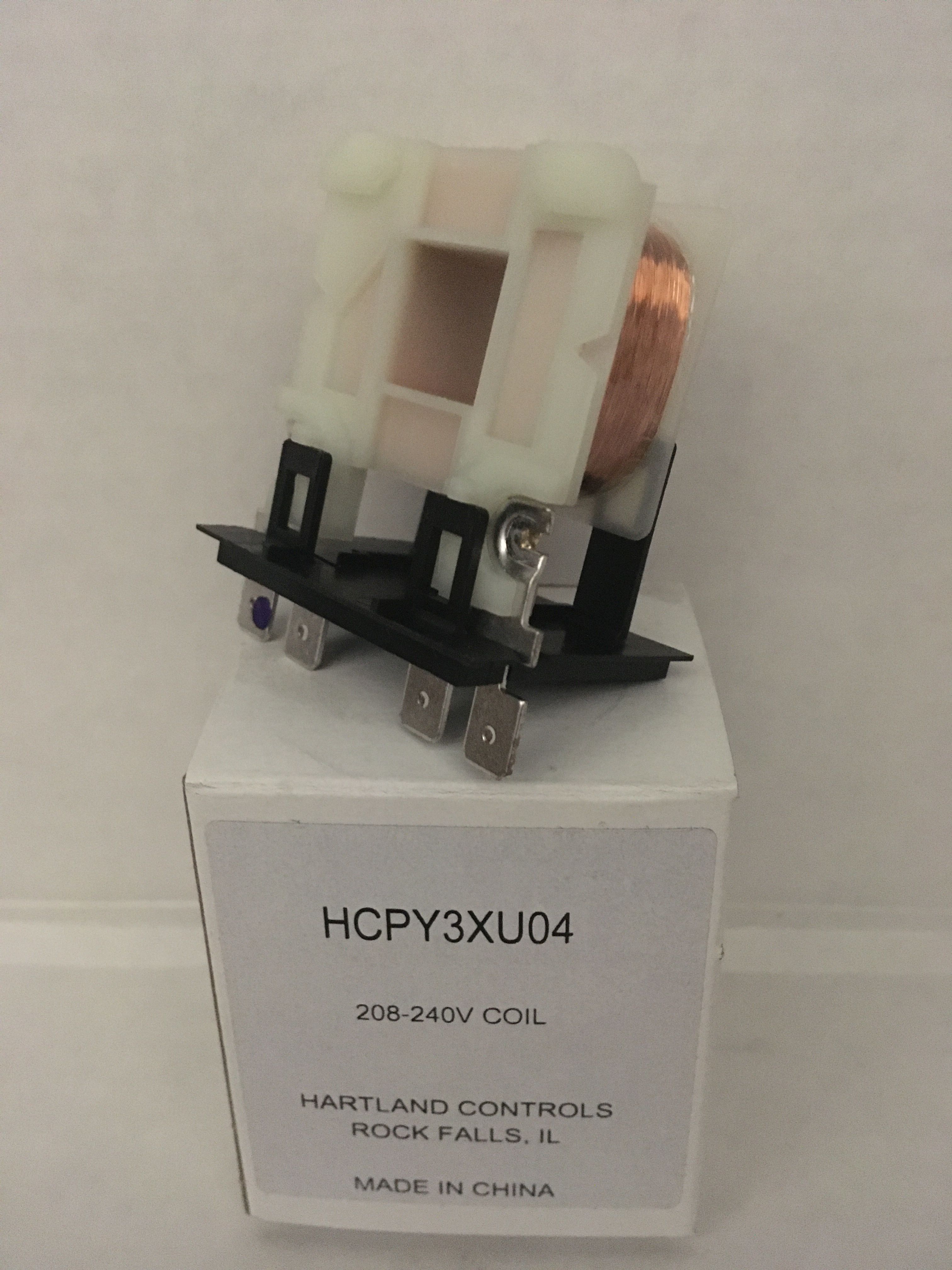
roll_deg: +3.6
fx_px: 1063
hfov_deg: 48.2
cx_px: 476
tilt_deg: -25.9
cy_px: 635
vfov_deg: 61.7
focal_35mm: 29
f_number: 2.2
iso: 640
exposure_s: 1/15
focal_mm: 4.15
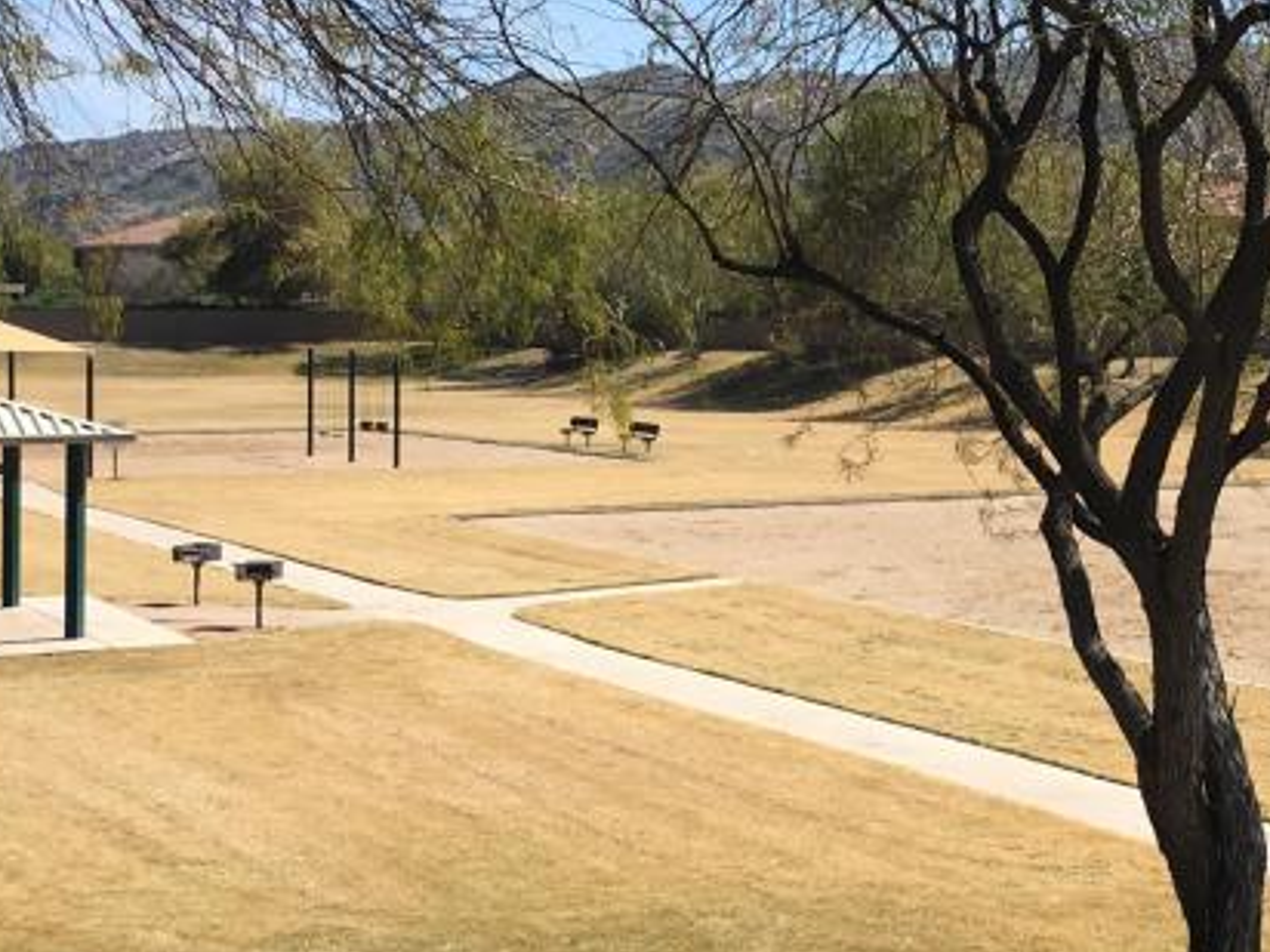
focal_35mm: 72
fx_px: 2642
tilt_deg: +0.2
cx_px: 1088
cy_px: 342
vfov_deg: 20.4
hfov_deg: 26.3
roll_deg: +0.2
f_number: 2.2
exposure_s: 1/1603
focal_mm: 4.15
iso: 25
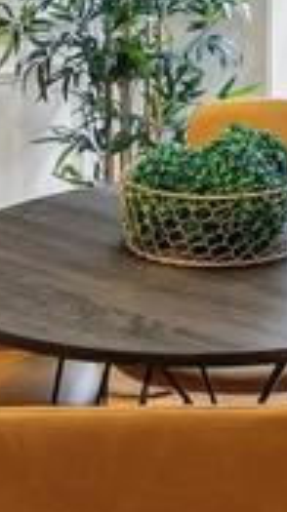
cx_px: 375
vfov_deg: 22.9
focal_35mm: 86
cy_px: -88
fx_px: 1167
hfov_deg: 13.5
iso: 250
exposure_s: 1/10
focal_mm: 14
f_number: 9
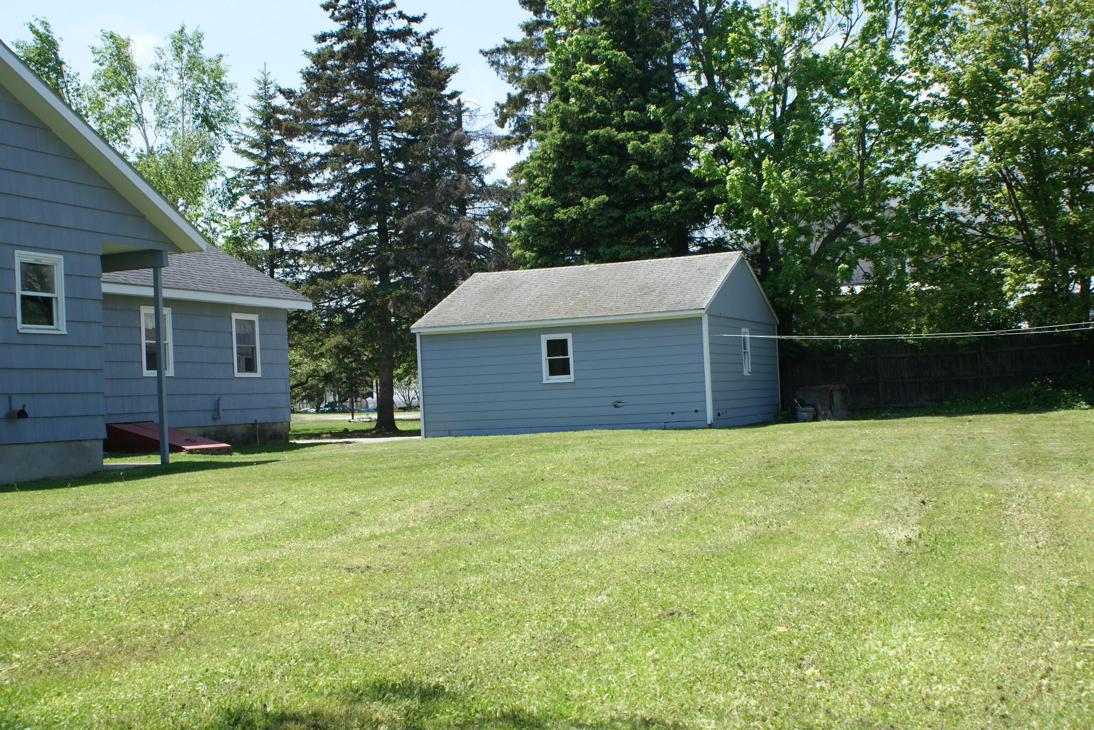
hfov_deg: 46.4
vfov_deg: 31.9
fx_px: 1276
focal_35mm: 42
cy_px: 365
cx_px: 547
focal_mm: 28
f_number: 10
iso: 100
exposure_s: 1/80
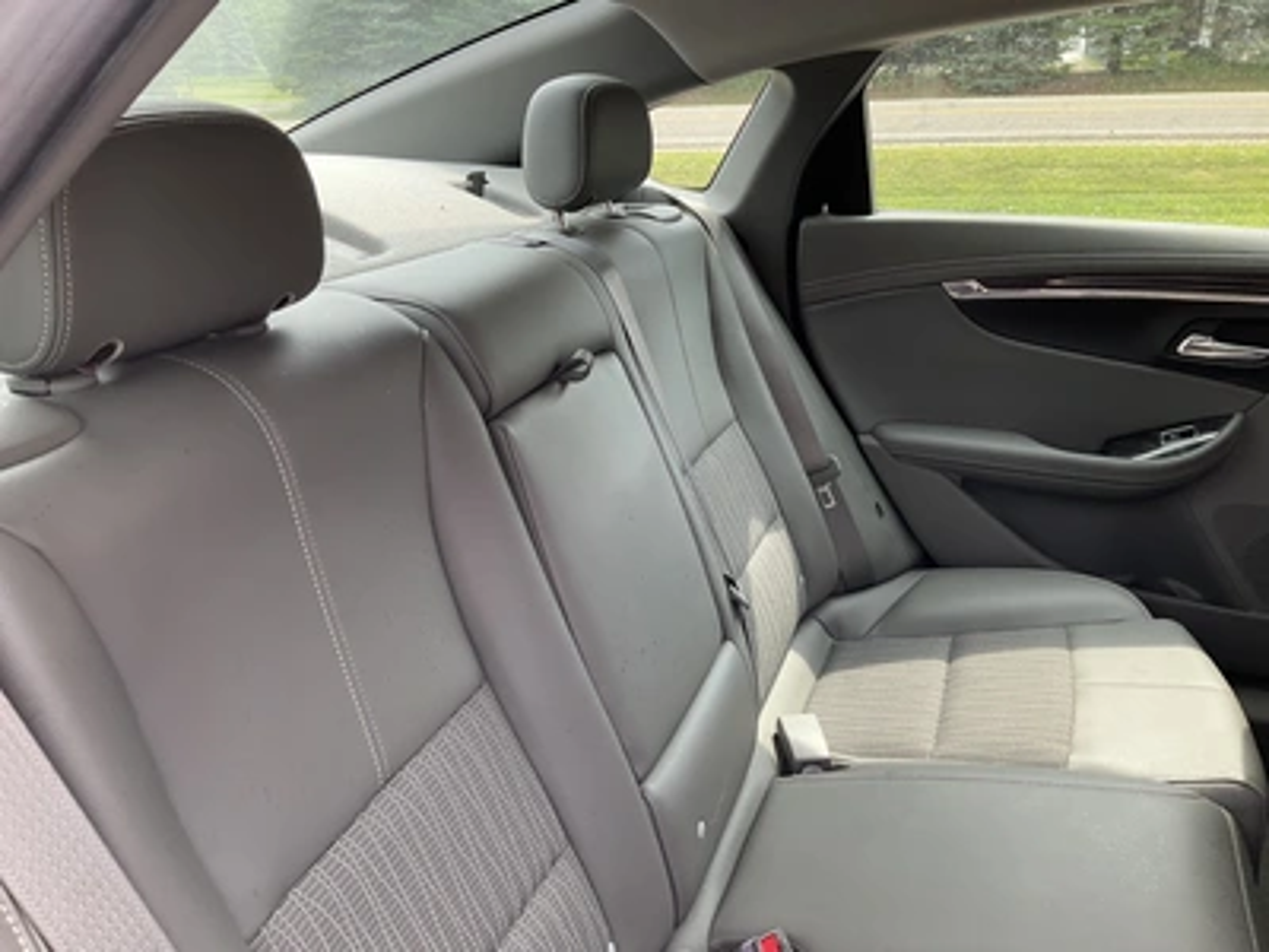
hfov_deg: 61.7
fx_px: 1063
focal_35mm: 29
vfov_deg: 48.2
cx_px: 634
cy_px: 476
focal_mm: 3
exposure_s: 1/153
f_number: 1.8
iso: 32
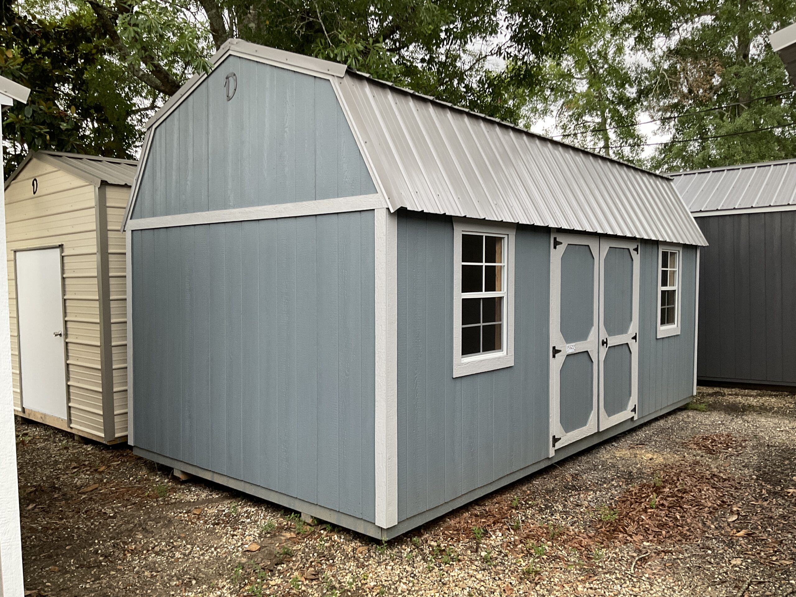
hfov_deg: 61.7
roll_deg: +1.6
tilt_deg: -1.5
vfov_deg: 48.2
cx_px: 398
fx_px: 667
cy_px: 298
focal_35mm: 29
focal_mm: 3
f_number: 1.8
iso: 64
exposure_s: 1/79
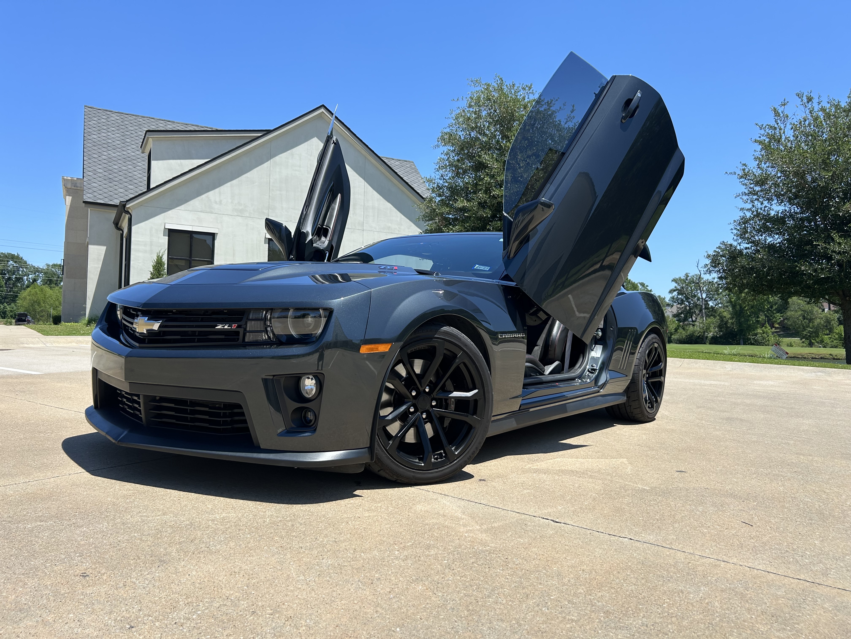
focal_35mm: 26
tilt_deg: +2.4
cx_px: 426
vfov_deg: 53.1
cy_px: 320
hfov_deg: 67.3
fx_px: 639
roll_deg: +0.3
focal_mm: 5.7
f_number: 1.5
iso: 50
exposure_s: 1/3460
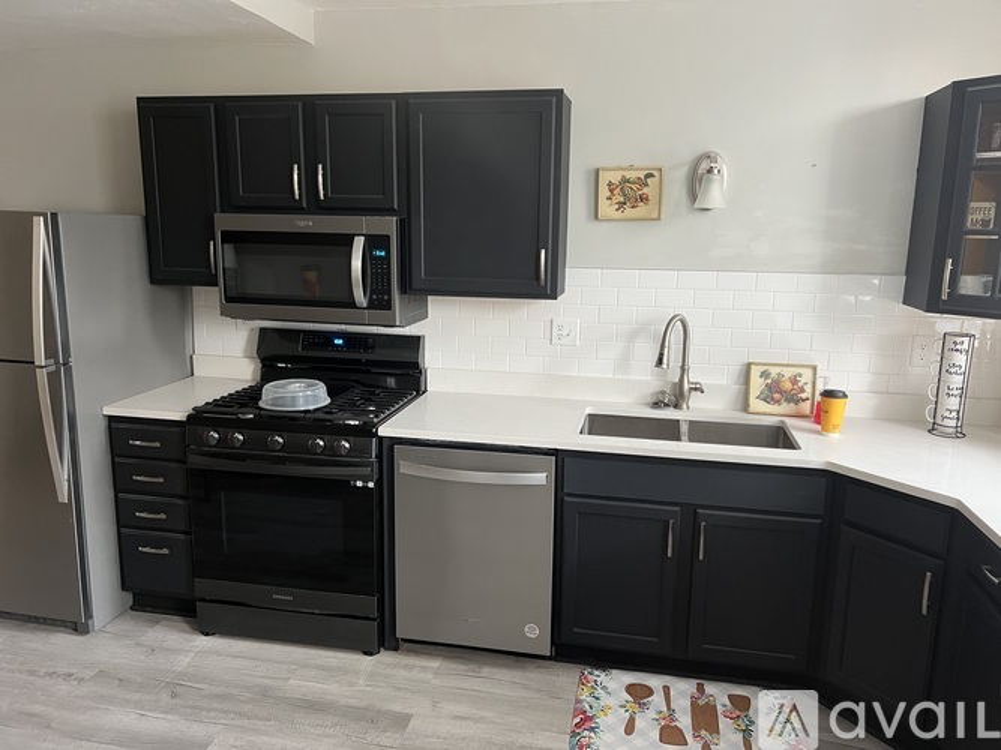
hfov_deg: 67.3
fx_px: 752
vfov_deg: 53.0
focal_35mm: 26
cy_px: 375
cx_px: 500
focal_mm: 5.7
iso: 250
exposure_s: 1/60
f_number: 1.5
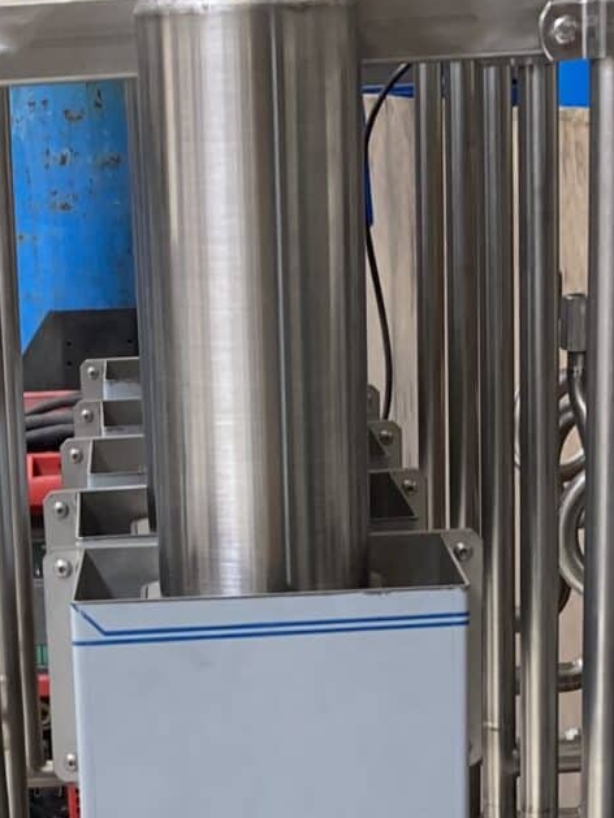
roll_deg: +3.0
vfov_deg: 16.5
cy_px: 1005
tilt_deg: -16.8
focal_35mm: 114
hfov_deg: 12.9
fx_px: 2695
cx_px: 96
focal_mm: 3.99
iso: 64
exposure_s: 1/100
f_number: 1.8
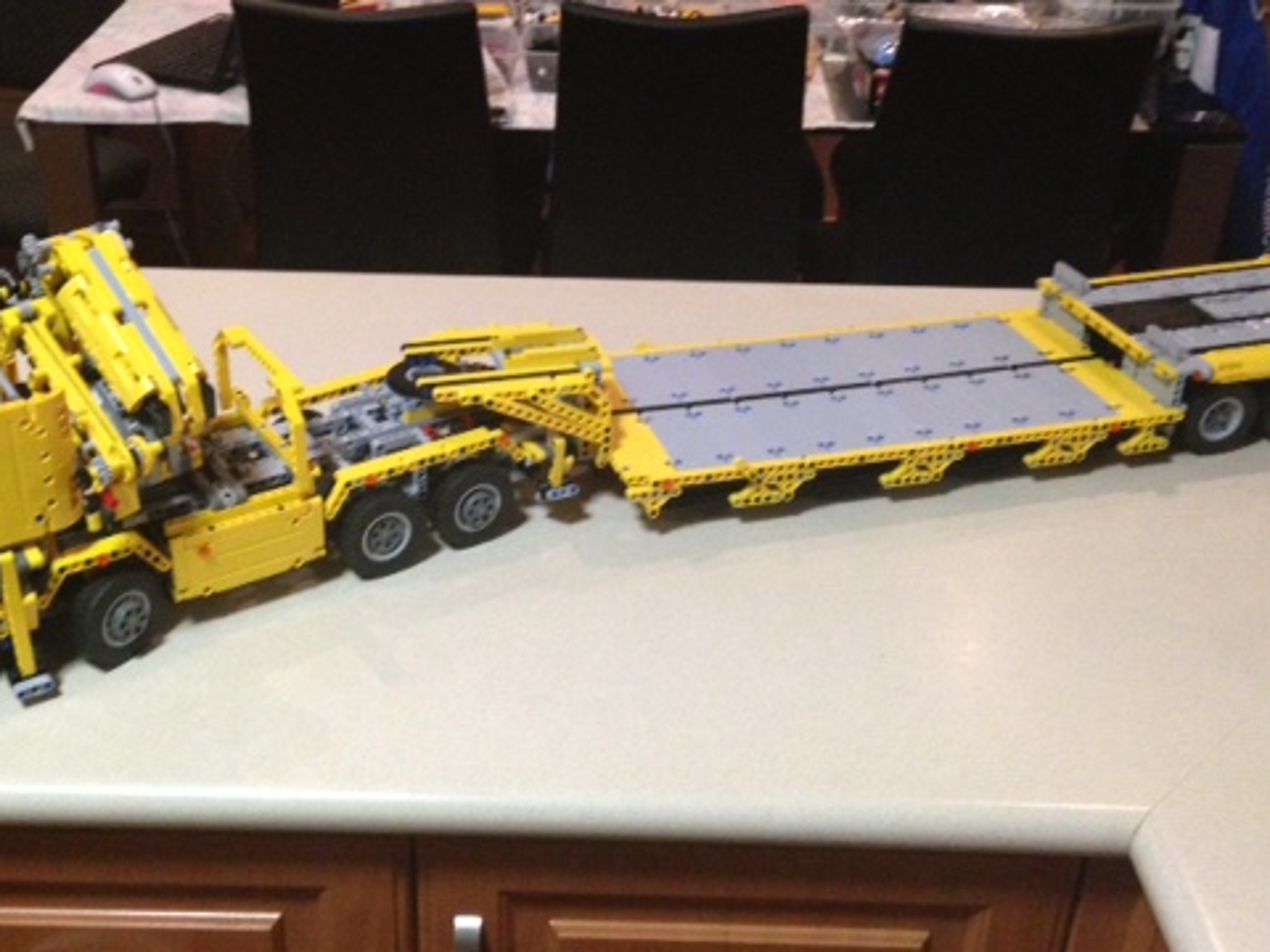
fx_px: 1614
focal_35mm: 44
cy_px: 428
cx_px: 545
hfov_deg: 42.8
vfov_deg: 32.8
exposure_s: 1/15
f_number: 2.4
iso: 500
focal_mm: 4.12
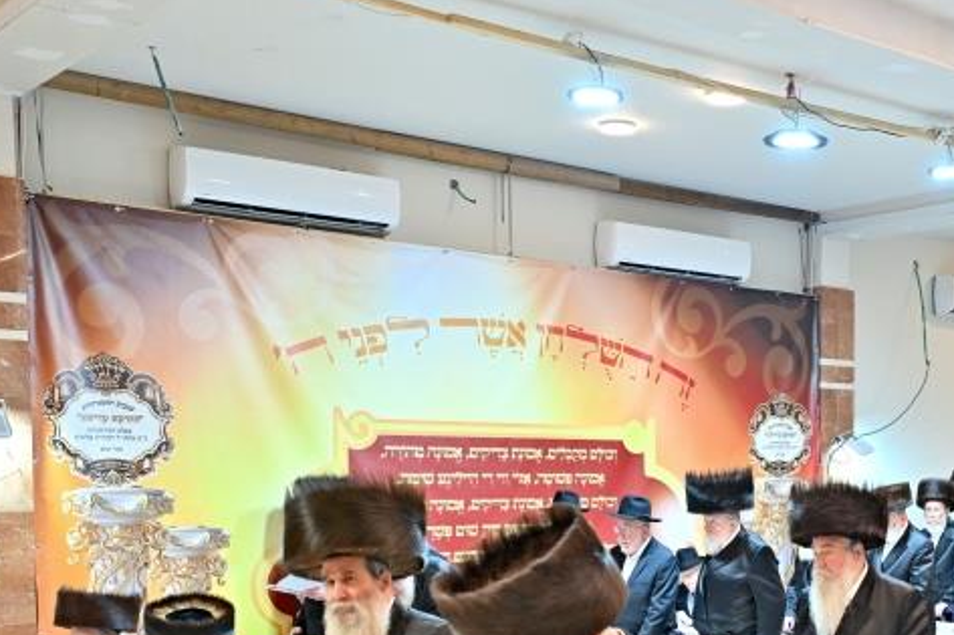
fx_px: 1377
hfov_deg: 36.4
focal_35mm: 52
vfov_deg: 25.3
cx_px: 811
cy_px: 543
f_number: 4
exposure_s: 1/200
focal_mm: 24
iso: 800
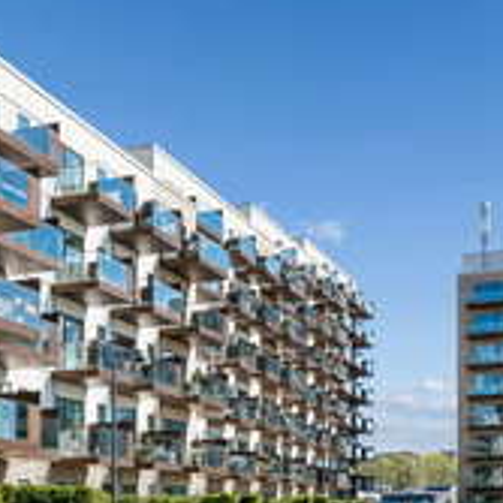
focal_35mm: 64
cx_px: -15
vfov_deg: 26.7
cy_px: 334
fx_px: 1052
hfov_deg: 25.4
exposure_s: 1/640
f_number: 9
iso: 400
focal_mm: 30
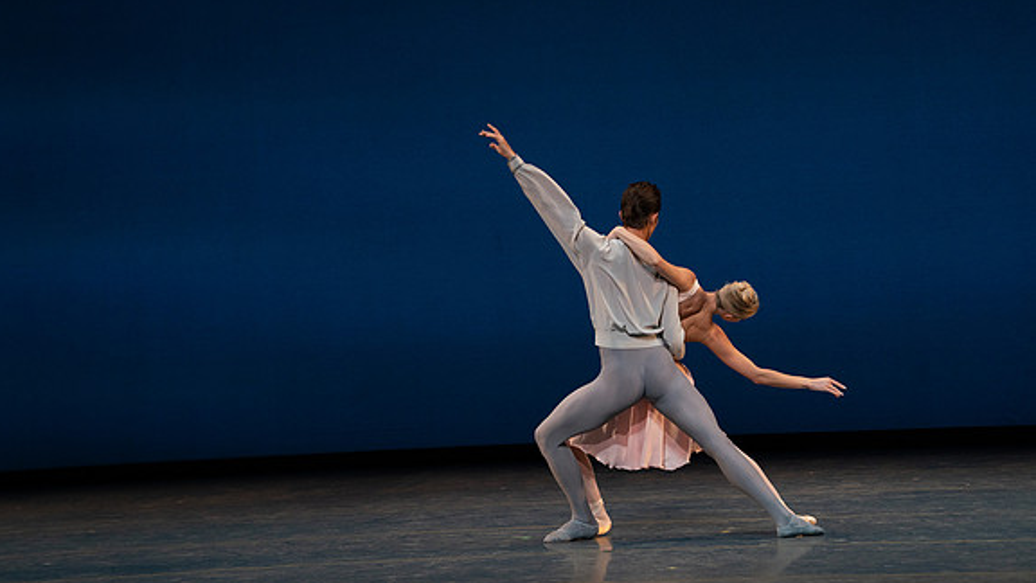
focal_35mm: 211
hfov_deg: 10.2
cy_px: 253
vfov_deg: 5.8
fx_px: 5796
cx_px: 516
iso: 3200
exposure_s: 1/500
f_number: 8
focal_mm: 200
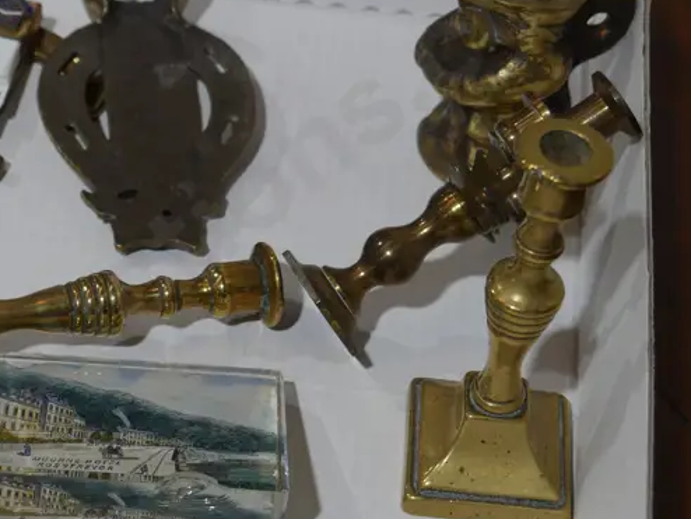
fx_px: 2237
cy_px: 321
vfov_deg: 13.2
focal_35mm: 112
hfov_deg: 17.3
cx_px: 91
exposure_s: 1/60
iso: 250
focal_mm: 27
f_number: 5.3
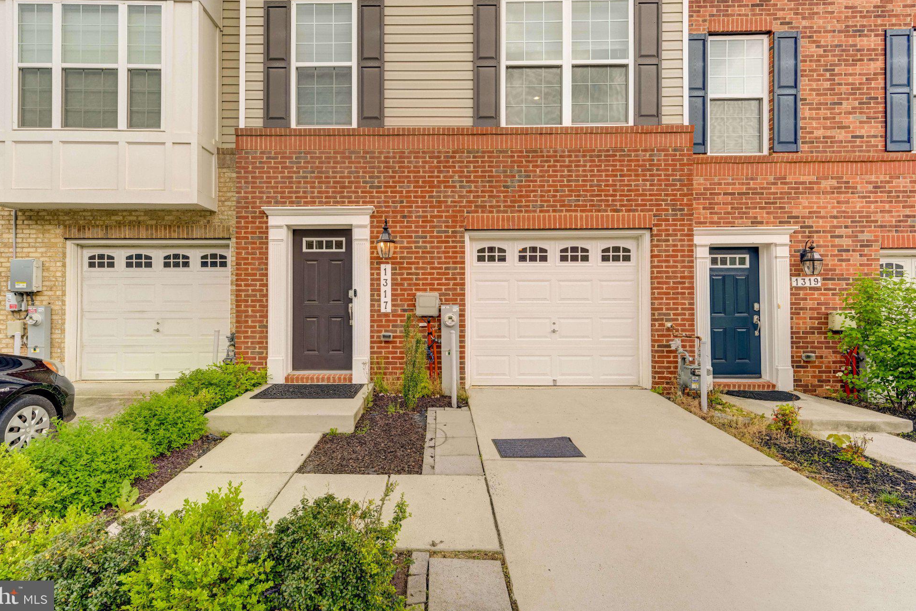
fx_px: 432
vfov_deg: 70.4
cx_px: 435
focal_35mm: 17
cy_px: 291
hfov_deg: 93.2
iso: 800
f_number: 8
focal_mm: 16
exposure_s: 1/200
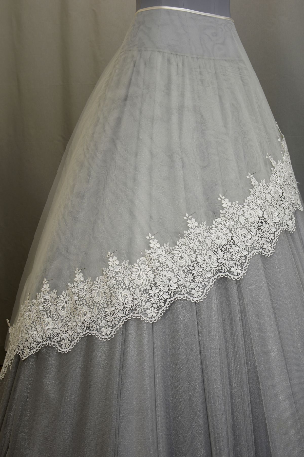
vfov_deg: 37.9
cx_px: 152
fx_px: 665
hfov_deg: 25.8
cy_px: 228
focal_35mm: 52
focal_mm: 35
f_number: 5.6
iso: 100
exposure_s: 1/13
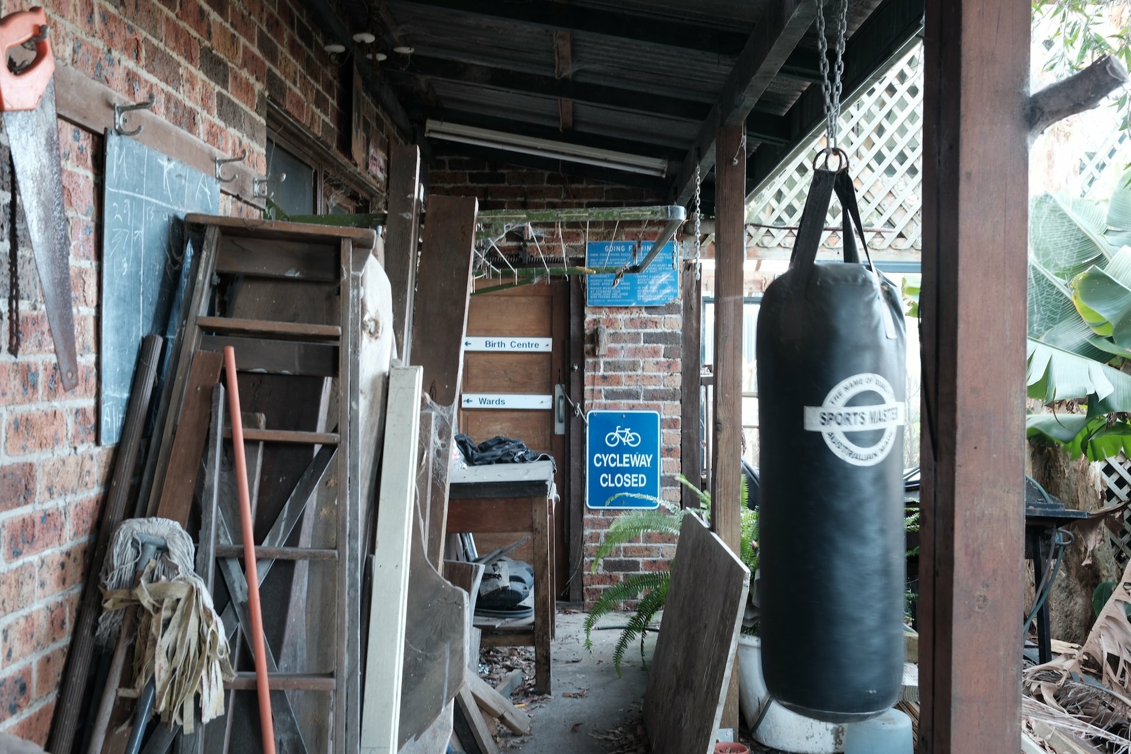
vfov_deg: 37.9
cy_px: 377
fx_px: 1099
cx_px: 566
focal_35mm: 35
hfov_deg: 54.4
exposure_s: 1.4
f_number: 8
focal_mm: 23
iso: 125
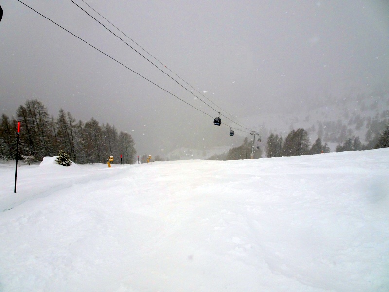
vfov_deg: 56.8
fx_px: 270
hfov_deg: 71.6
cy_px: 146
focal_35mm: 24
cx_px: 194
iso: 80
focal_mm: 4.1
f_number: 3.5
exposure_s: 1/1250
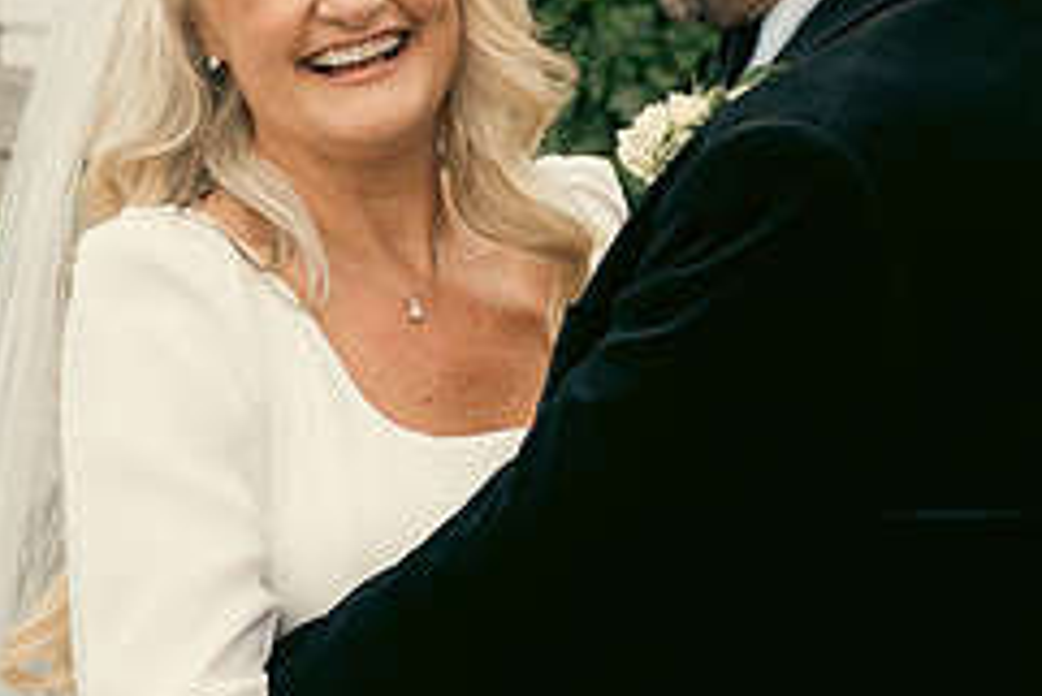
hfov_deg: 15.0
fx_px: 3968
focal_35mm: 137
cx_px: 614
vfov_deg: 10.0
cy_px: 201
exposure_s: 1/400
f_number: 3.5
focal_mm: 38
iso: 125
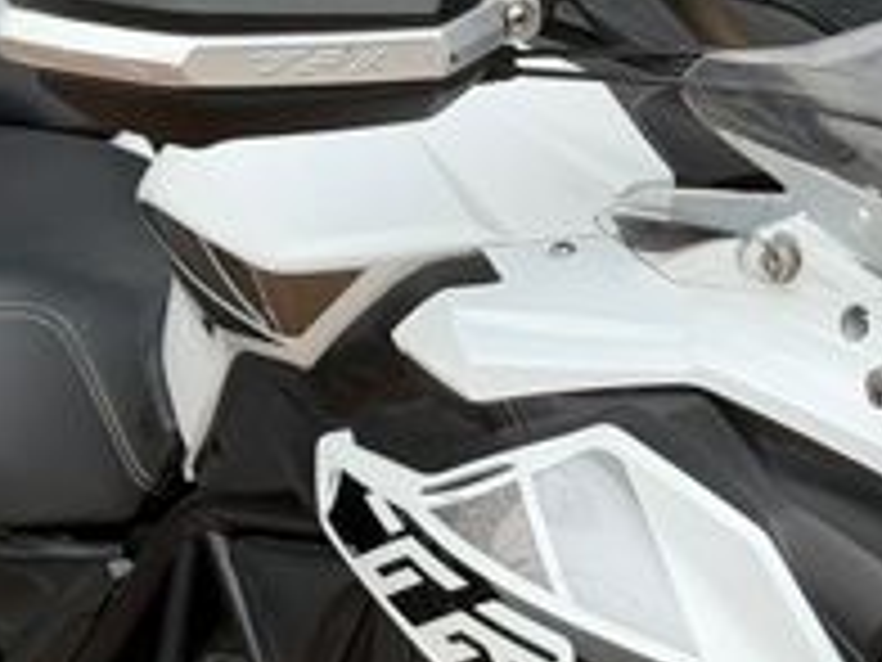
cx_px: 891
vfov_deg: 9.4
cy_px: 108
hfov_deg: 12.4
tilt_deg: -11.0
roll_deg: +1.7
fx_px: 4000
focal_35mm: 157
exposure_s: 1/516
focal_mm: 6.76
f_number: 1.78
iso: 64
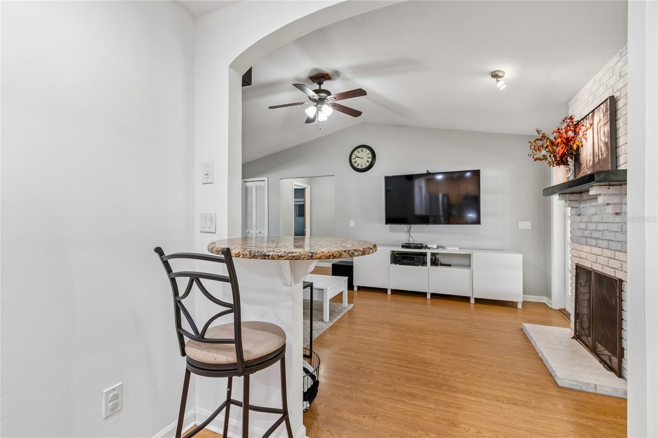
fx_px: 274
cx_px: 329
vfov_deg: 77.3
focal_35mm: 15
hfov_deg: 100.4
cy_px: 219
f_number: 7.1
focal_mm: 10
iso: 100
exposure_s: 1/3.33
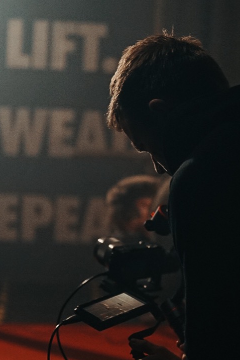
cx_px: 175
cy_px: 239
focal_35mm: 88
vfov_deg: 23.0
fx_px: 879
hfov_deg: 15.5
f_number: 1.4
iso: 800
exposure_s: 1/1250
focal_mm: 30
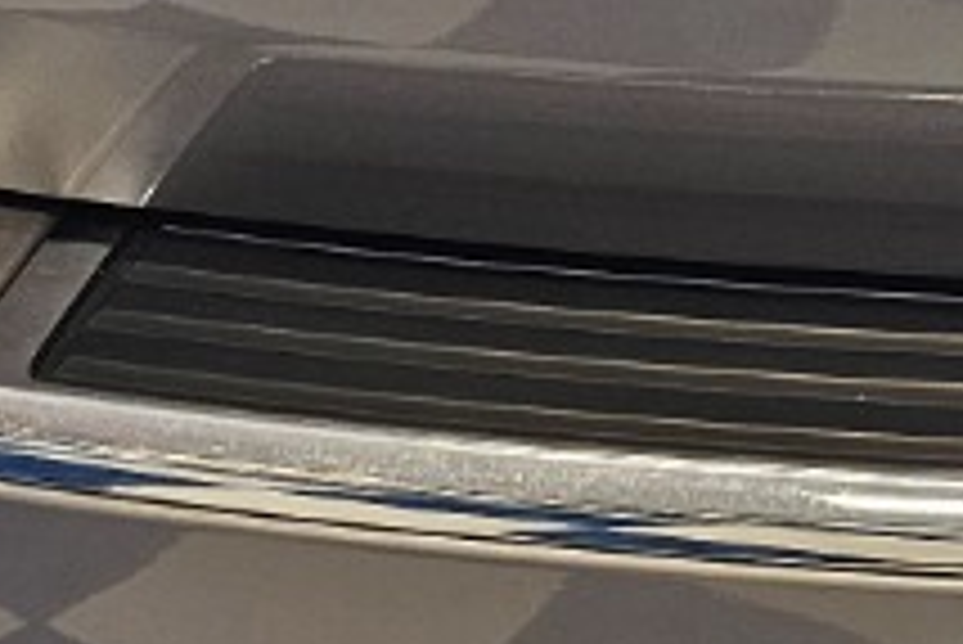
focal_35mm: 161
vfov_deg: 7.9
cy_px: -932
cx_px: 1863
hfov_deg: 11.6
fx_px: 4310
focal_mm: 6.3
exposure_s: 1/120
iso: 160
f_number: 1.7
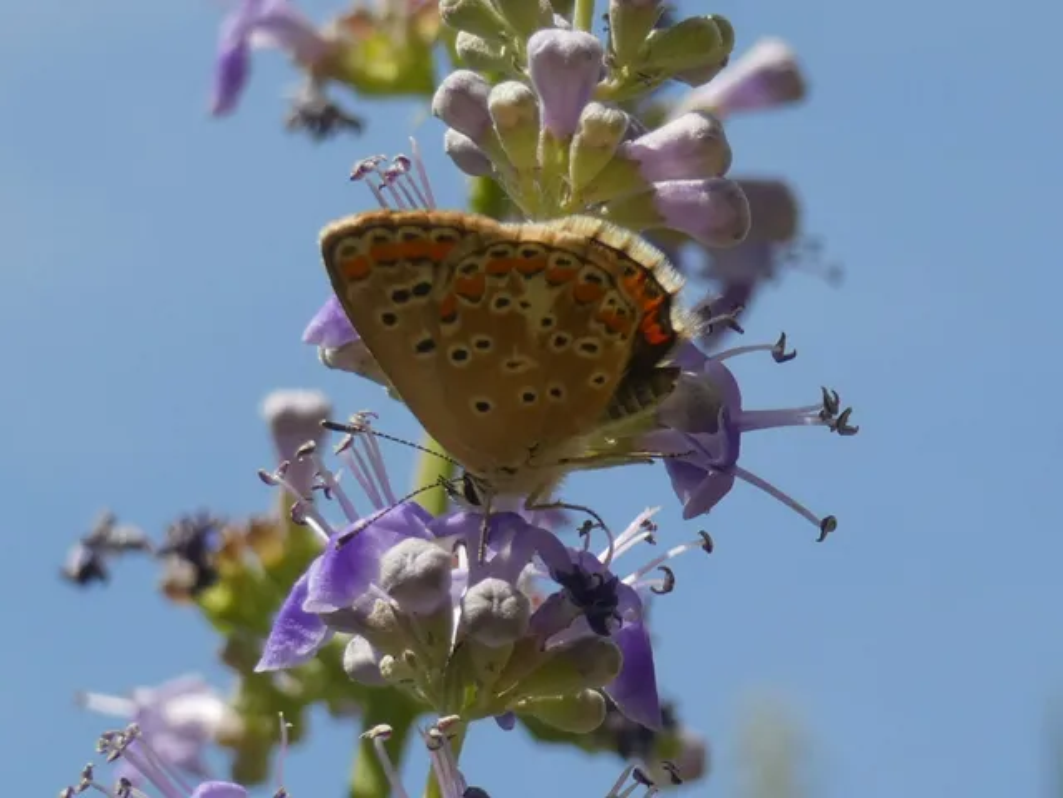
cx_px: 532
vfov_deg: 9.1
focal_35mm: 164
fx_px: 5036
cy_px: 399
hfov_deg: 12.0
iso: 80
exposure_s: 1/400
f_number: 5.4
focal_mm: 29.5
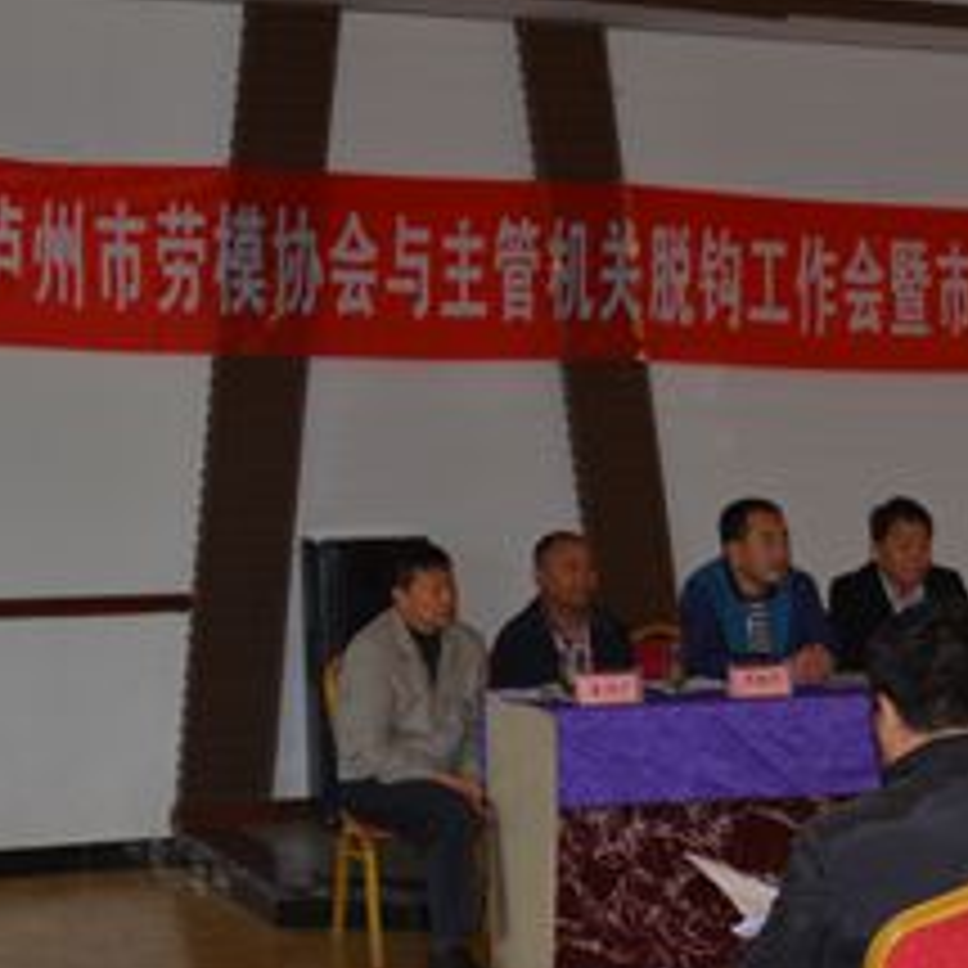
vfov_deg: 20.8
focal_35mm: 83
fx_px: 2626
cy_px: 669
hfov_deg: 20.0
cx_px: 1049
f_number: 3.5
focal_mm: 28
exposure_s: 1/60
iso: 100
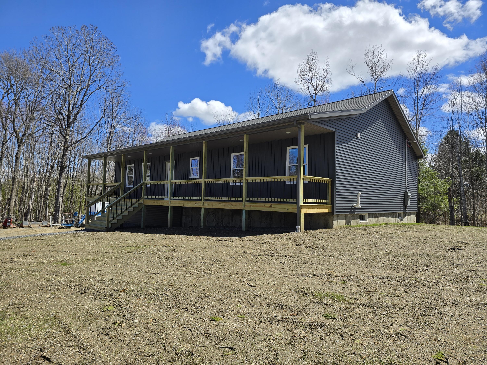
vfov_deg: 58.9
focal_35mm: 23
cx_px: 244
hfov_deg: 73.9
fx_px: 324
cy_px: 182
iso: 12
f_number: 1.7
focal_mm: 6.3
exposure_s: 1/986
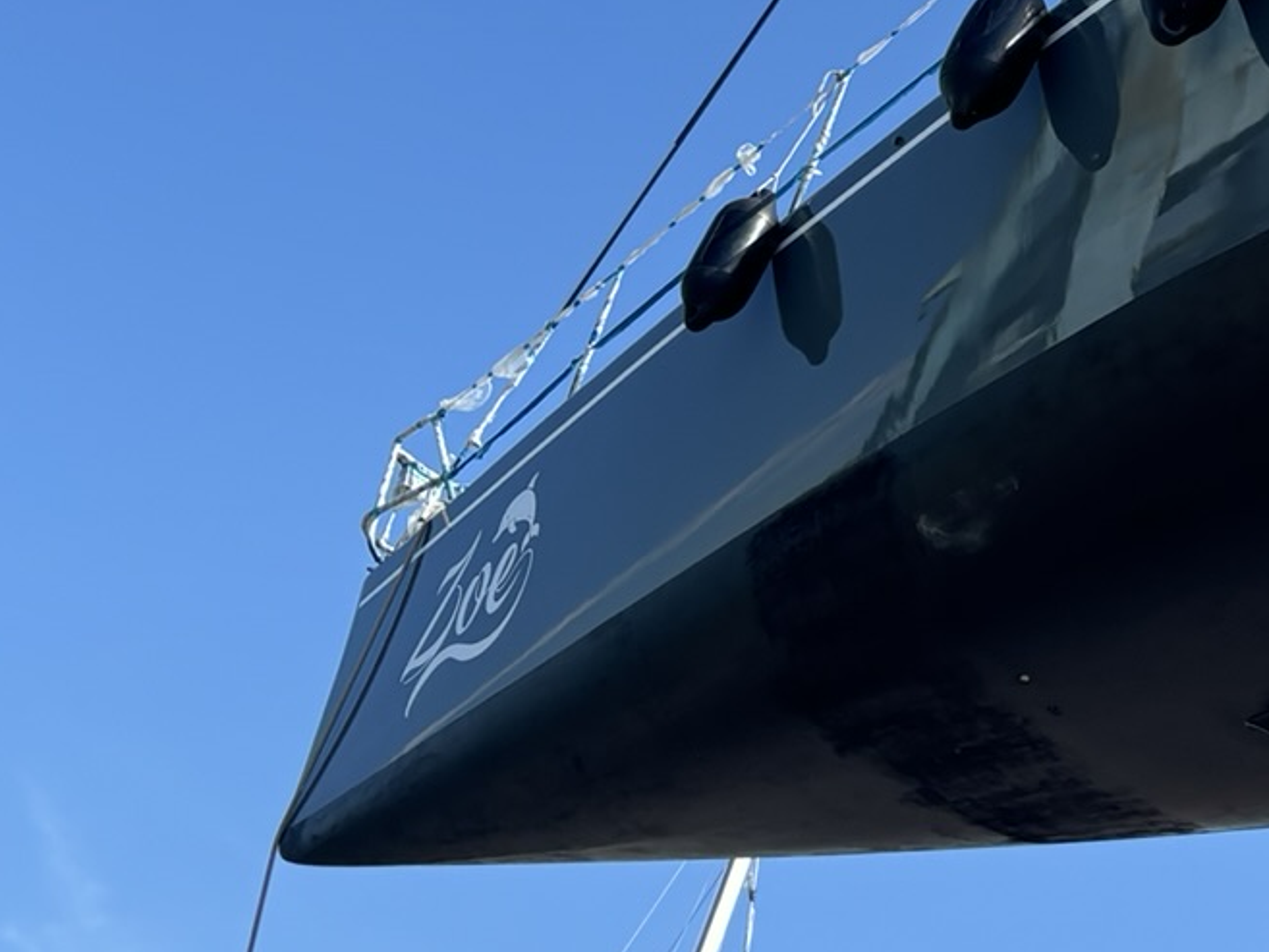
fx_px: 2970
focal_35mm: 81
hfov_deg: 22.2
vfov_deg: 17.9
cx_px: 1534
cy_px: 46
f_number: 1.6
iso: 50
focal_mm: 5.96
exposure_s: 1/2062
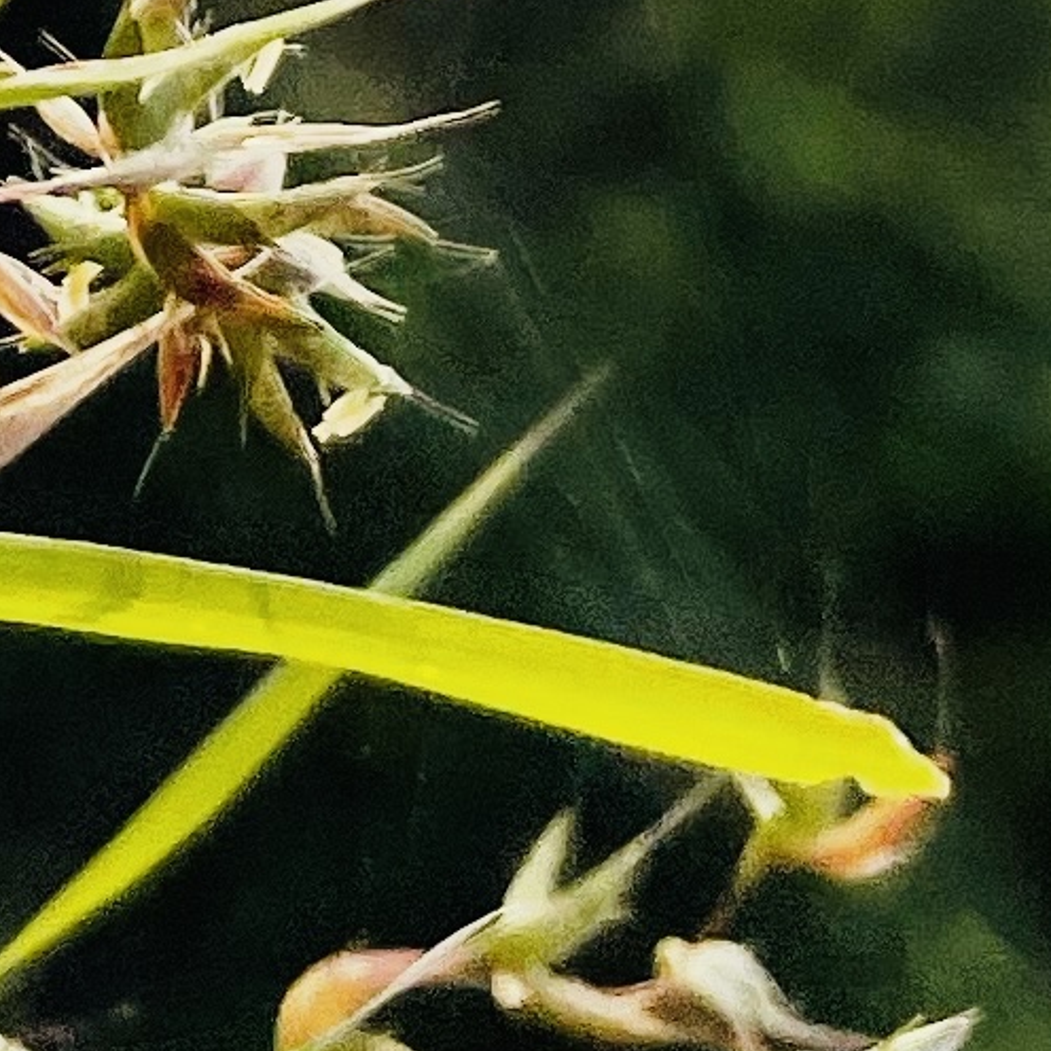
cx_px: -629
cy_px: -1619
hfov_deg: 9.1
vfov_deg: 8.4
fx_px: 6424
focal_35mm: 187
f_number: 1.6
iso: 32
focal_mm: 5.1
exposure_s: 1/4348
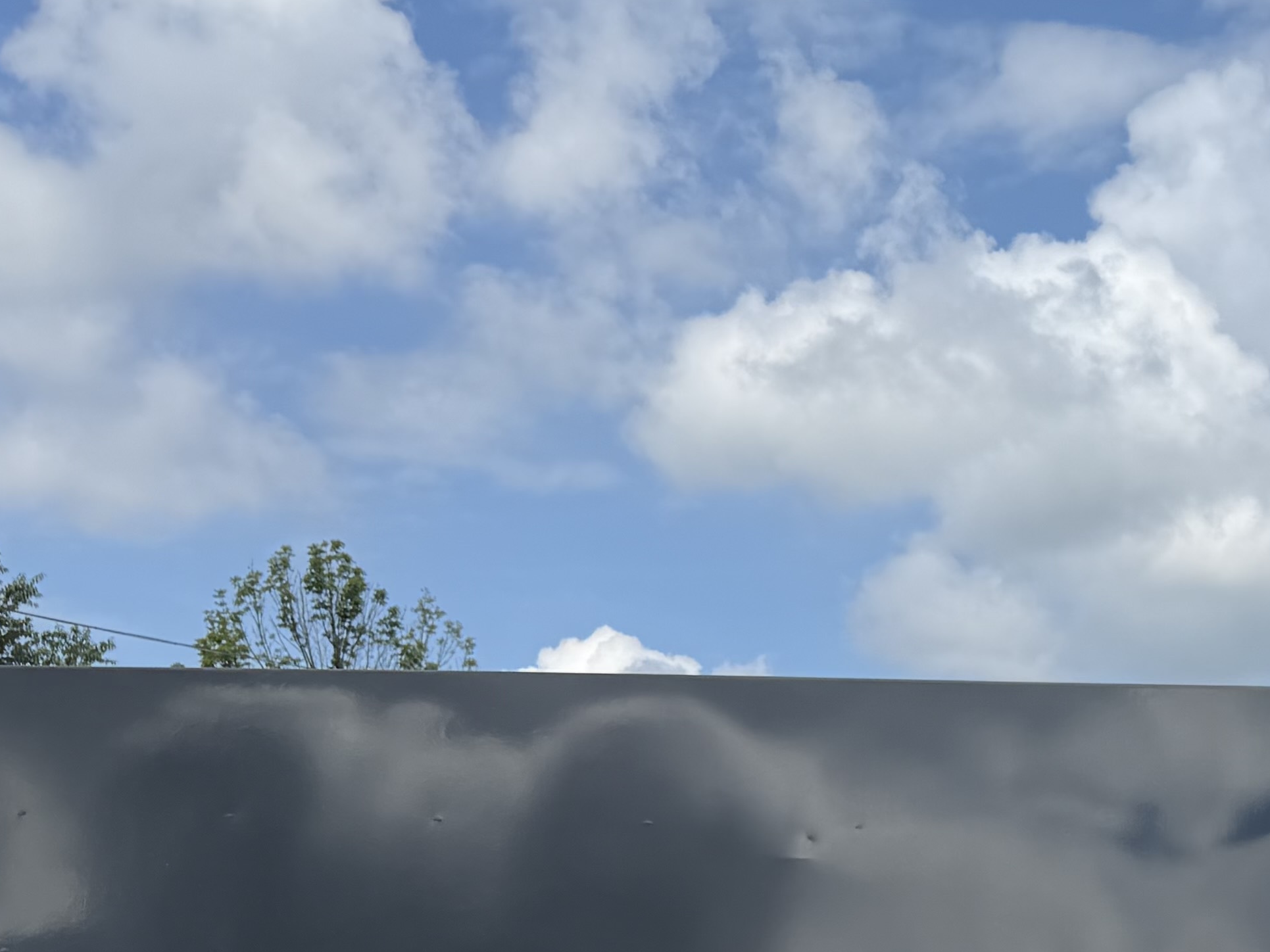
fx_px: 2605
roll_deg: -0.1
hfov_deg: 25.0
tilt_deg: -0.3
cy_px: 1126
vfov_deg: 19.6
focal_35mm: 71
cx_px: 1485
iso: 80
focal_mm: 6.76
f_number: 1.78
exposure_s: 1/4975
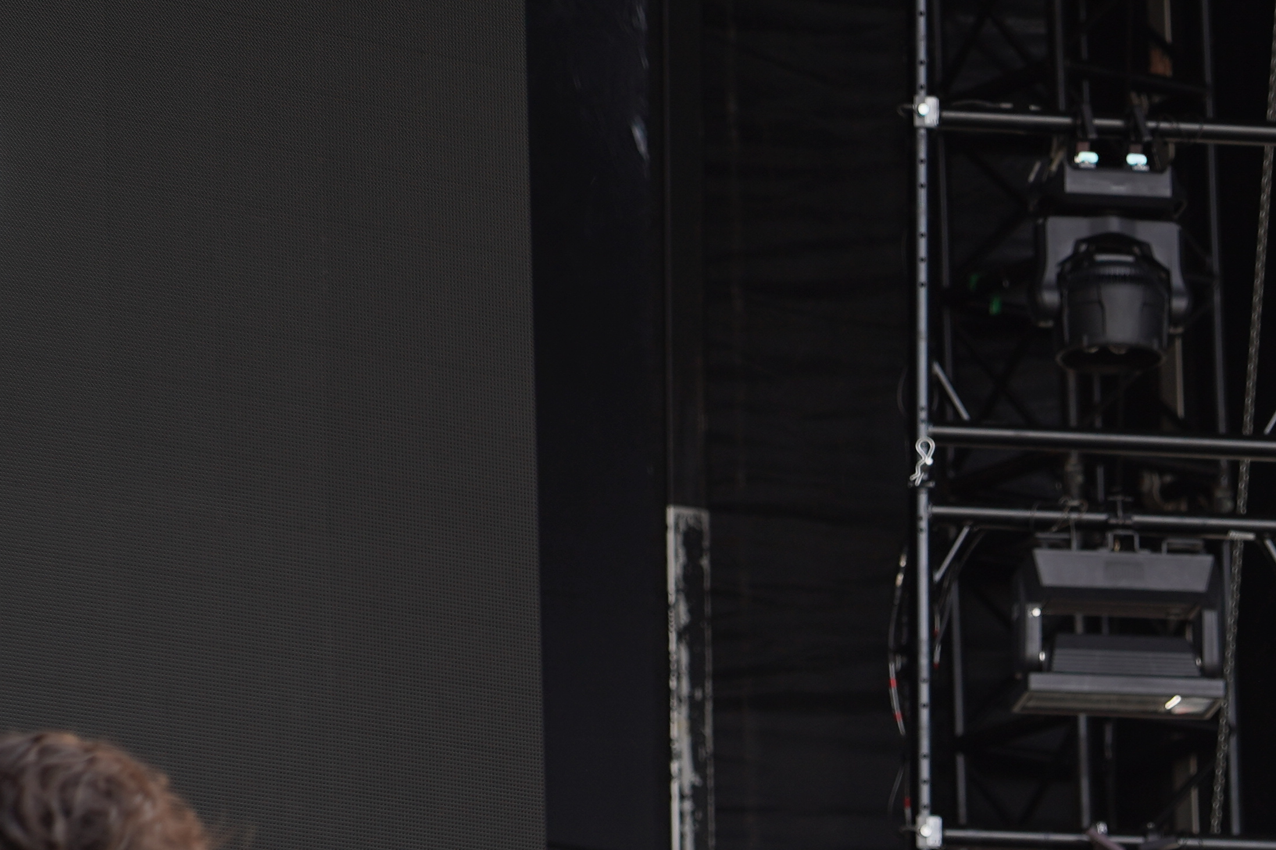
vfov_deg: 4.8
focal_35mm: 287
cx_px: 784
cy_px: 1008
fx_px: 10171
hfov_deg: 7.2
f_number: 4.5
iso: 100
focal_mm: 105
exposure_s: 1/160
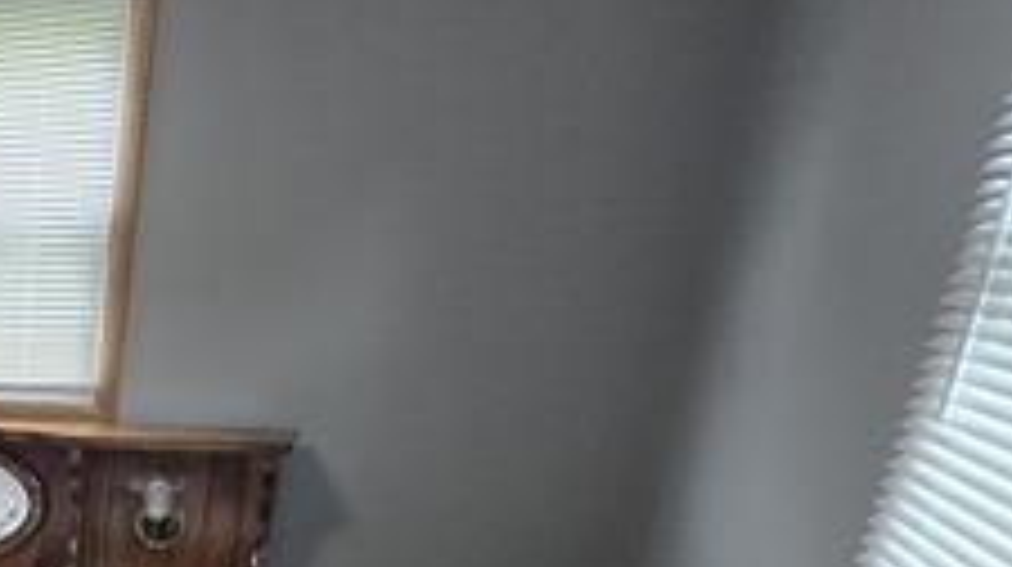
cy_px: 711
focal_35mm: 42
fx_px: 1126
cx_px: -367
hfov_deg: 32.7
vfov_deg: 25.0
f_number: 2.2
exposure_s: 1/60
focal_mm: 2.2
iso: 250
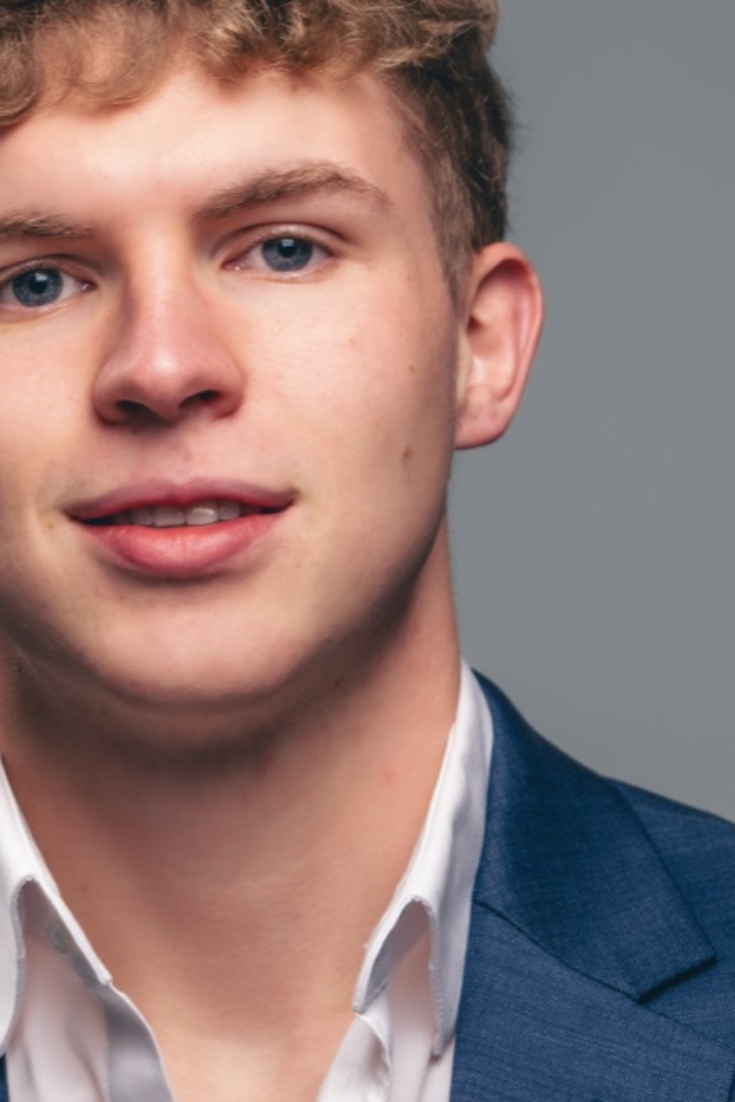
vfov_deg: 11.5
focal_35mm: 179
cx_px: 182
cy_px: 763
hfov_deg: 7.7
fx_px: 5481
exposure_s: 1/40
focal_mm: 84
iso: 50
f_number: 5
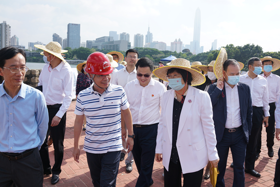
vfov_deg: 37.8
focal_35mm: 35
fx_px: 272
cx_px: 140
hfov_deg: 54.4
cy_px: 94
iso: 100
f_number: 8
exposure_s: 1/200
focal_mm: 35
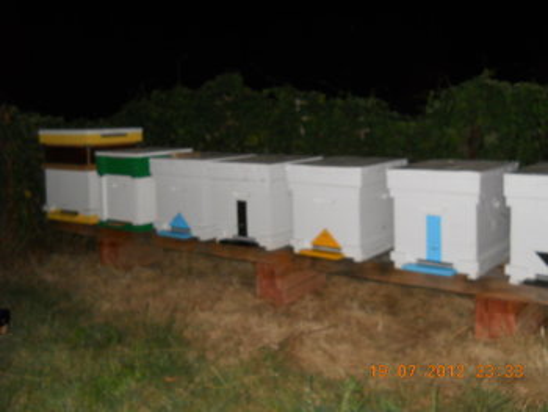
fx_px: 650
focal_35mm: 41
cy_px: 206
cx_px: 274
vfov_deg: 35.2
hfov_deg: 45.7
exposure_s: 1/30
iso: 250
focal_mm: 6.72
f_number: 3.1
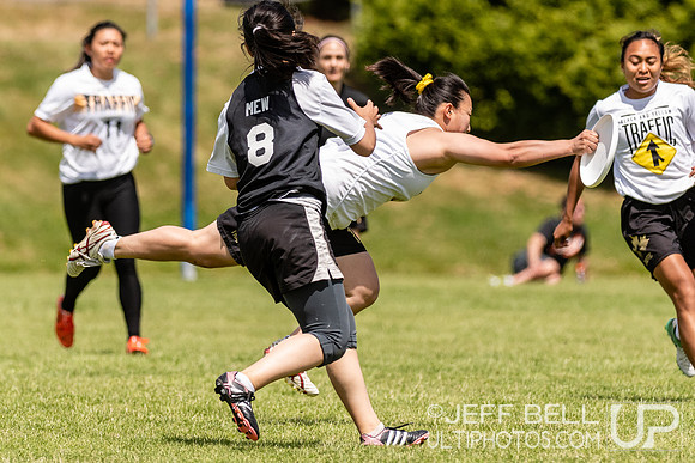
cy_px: 176
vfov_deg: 2.2
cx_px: 361
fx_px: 11840
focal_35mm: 613
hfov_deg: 3.4
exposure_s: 1/2500
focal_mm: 270
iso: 360
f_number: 4
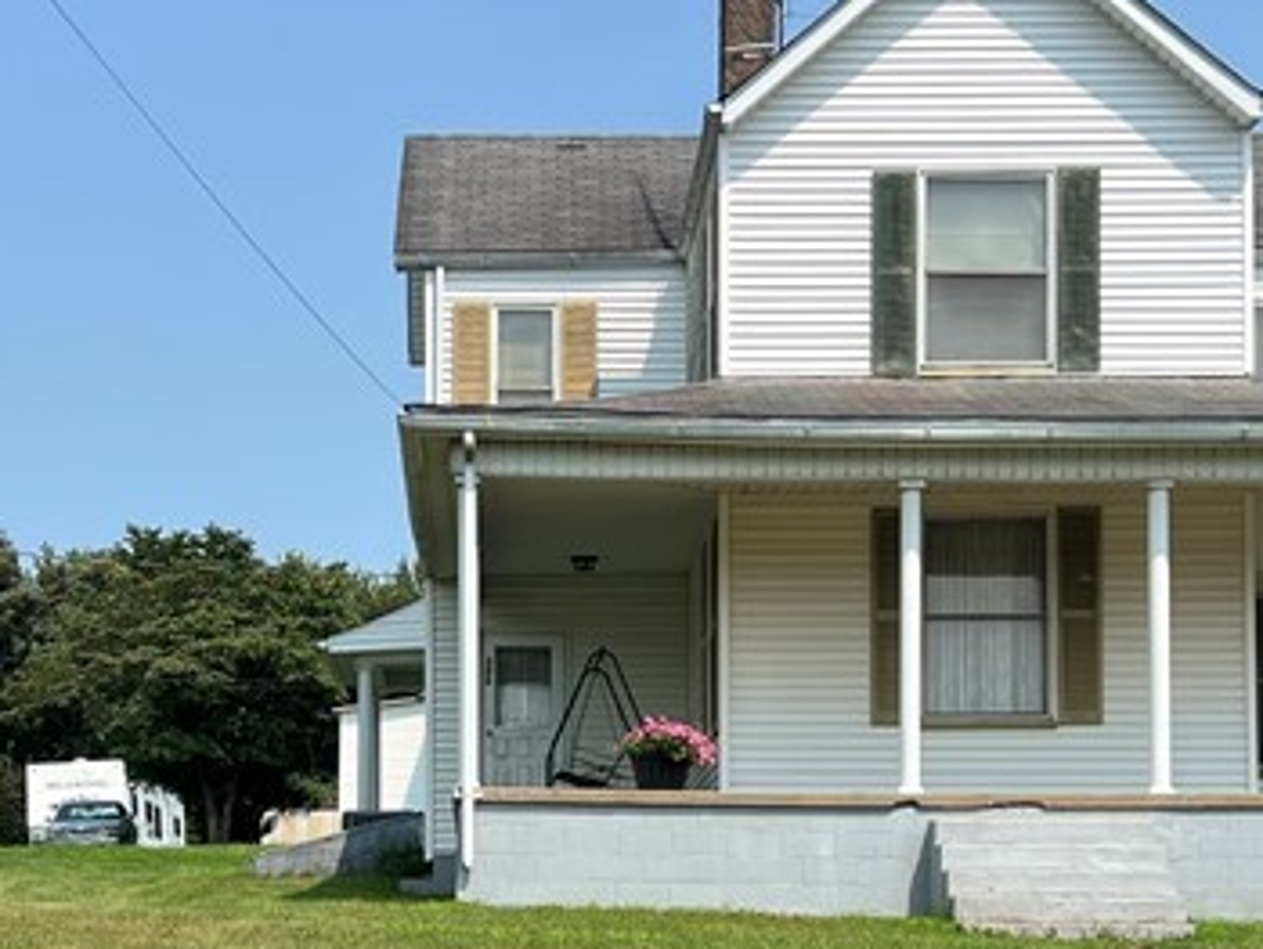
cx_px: 498
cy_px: 888
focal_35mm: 76
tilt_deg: +3.8
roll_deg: +1.0
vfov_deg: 19.0
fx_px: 2775
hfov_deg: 25.6
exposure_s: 1/4274
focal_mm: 5.7
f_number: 1.5
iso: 50
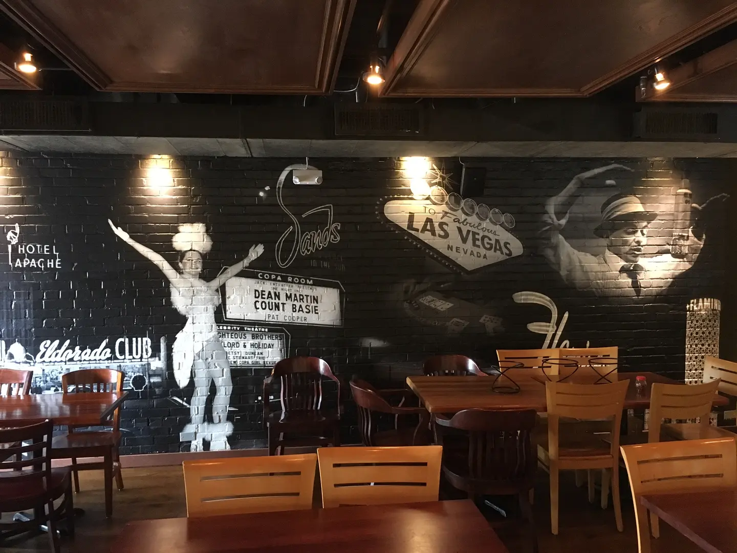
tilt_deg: -4.3
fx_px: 617
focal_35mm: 29
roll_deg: +0.5
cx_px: 368
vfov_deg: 48.2
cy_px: 276
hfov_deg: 61.7
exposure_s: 1/15
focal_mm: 4.15
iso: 250
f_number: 2.2
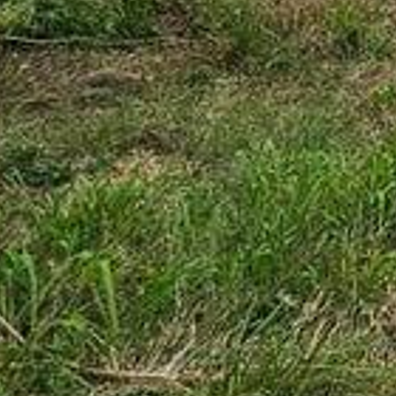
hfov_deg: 15.2
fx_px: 1087
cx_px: 866
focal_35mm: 84
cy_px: -201
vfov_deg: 18.3
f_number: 2.2
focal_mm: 2.2
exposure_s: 1/294
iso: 50
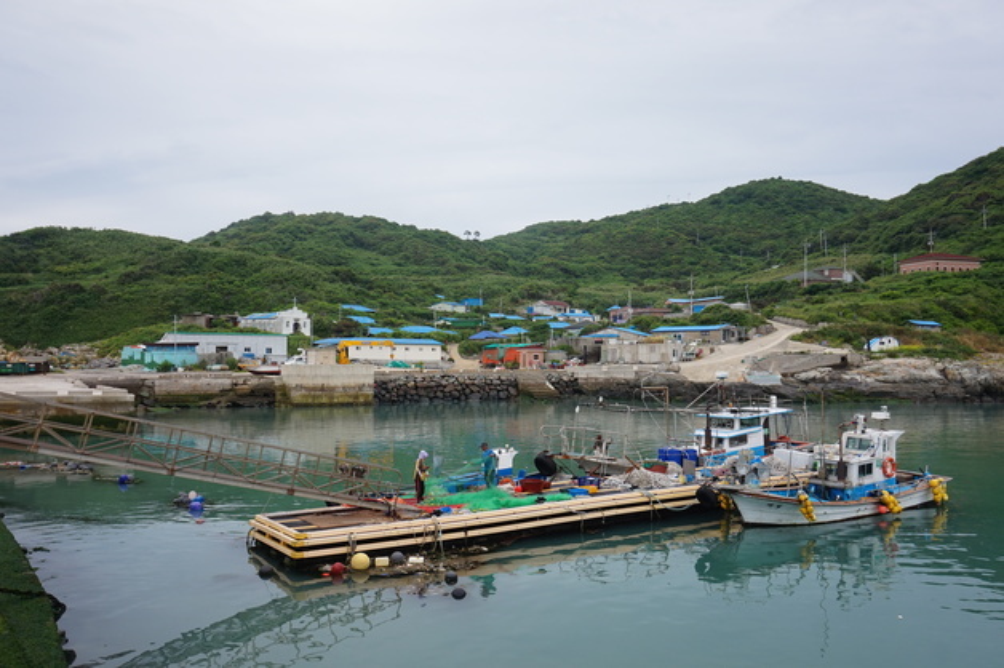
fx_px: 836
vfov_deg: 43.6
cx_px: 502
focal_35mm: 30
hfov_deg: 62.0
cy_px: 334
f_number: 9
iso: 100
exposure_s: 1/80
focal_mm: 20
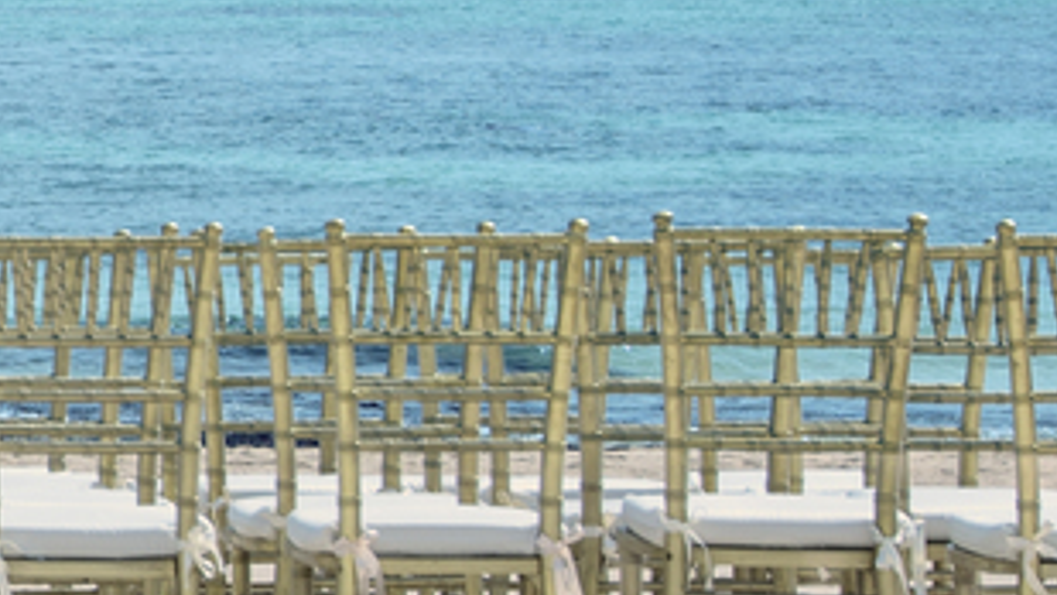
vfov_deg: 4.6
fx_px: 7429
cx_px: -838
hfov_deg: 7.9
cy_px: 24
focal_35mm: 265
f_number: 9
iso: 100
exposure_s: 1/250
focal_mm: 52
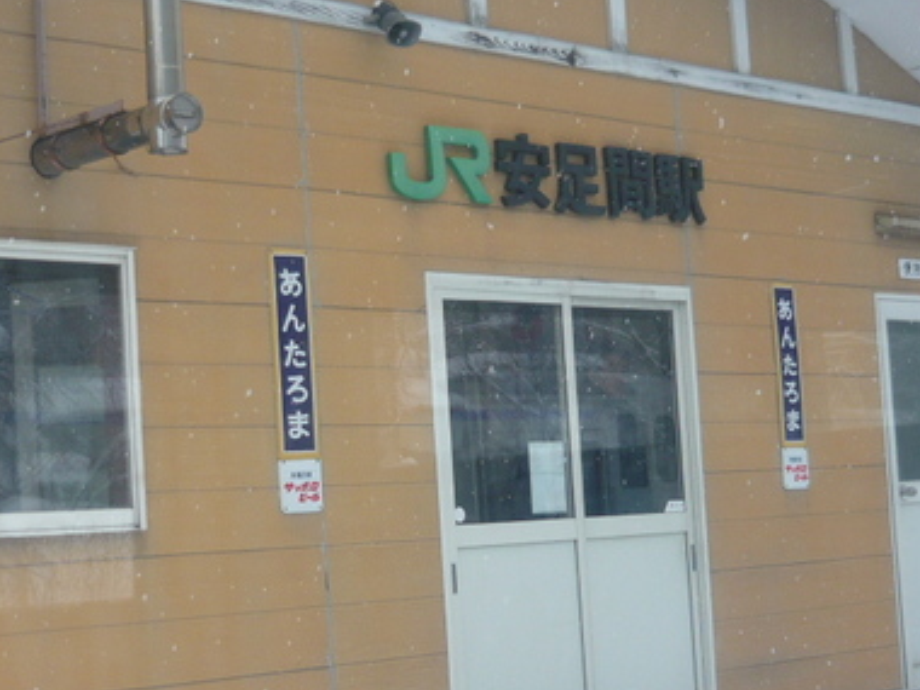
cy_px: 376
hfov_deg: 26.7
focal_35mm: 73
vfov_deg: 20.2
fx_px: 1940
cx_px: 443
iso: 100
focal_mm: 6.8
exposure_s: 1/400
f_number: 3
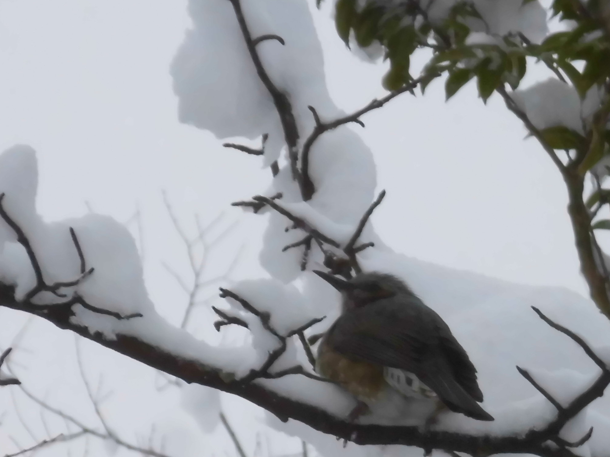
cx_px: 453
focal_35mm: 664
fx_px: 11700
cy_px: 394
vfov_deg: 2.2
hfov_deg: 3.0
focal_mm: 51.6
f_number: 6.3
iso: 250
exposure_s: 1/320
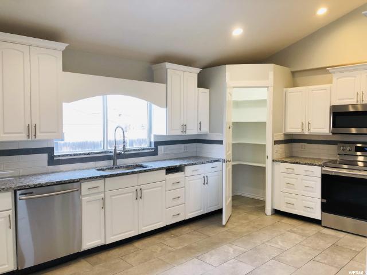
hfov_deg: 63.4
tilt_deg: -2.6
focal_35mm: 28
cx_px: 184
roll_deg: +0.4
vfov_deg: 49.7
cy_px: 138
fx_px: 297
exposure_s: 1/30
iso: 25
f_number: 1.8
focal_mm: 4
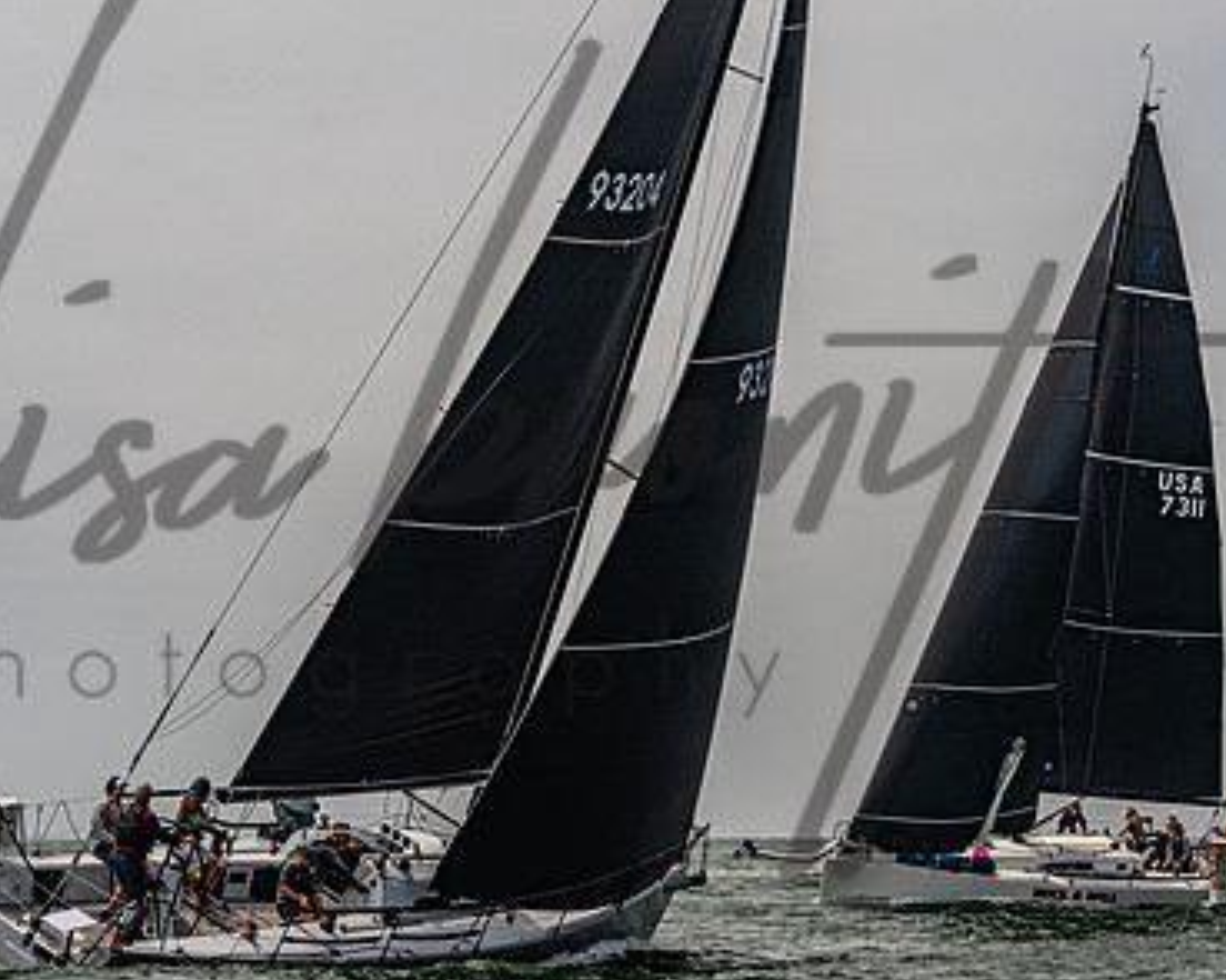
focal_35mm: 159
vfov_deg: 9.7
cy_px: 568
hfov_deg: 12.1
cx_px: 711
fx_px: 5766
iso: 500
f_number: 8
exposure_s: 1/3200
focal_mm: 84
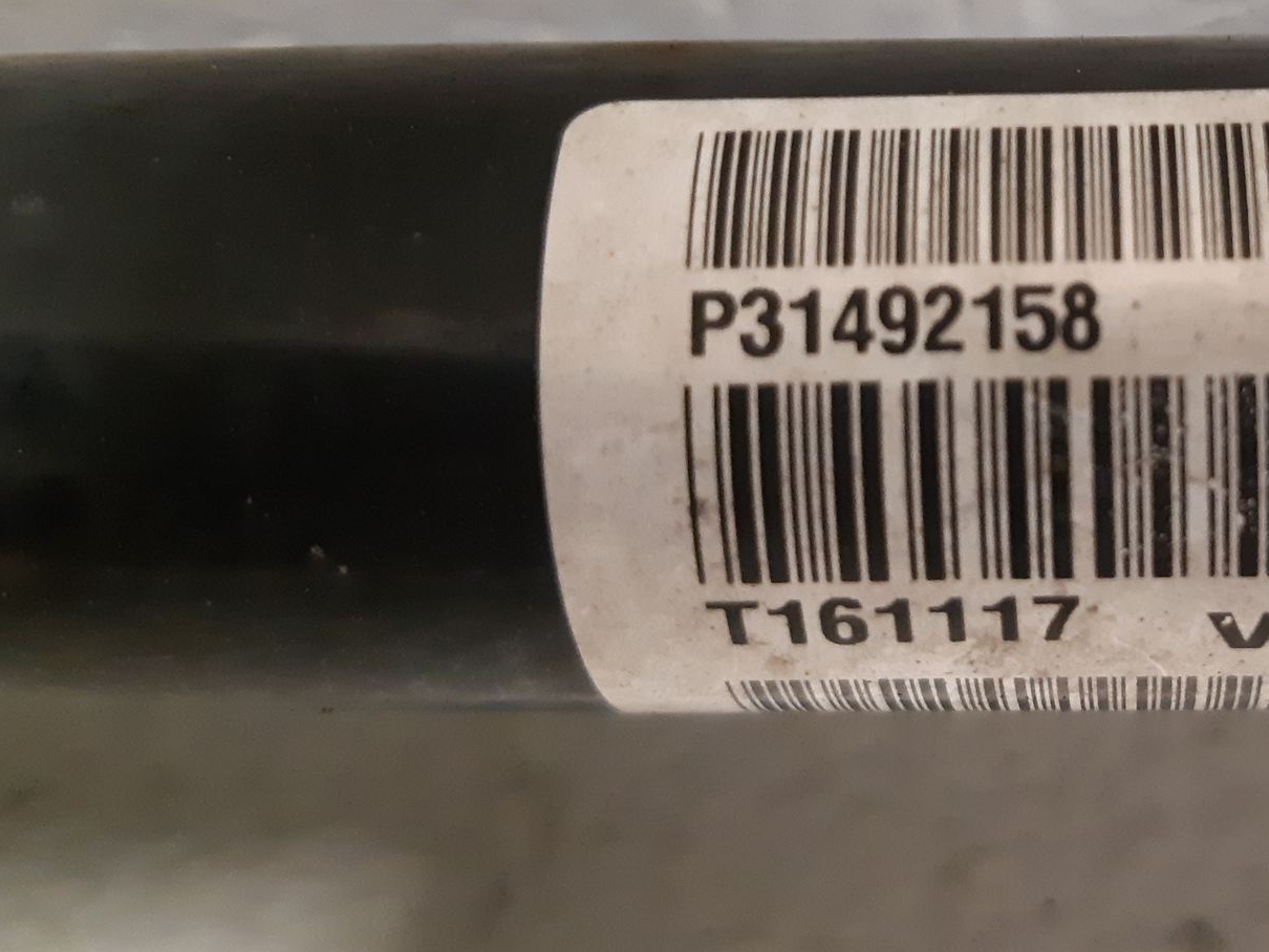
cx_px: 1060
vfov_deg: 32.4
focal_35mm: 44
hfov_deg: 40.7
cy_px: 267
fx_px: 1613
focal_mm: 3.93
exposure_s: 1/25
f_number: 1.7
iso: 400
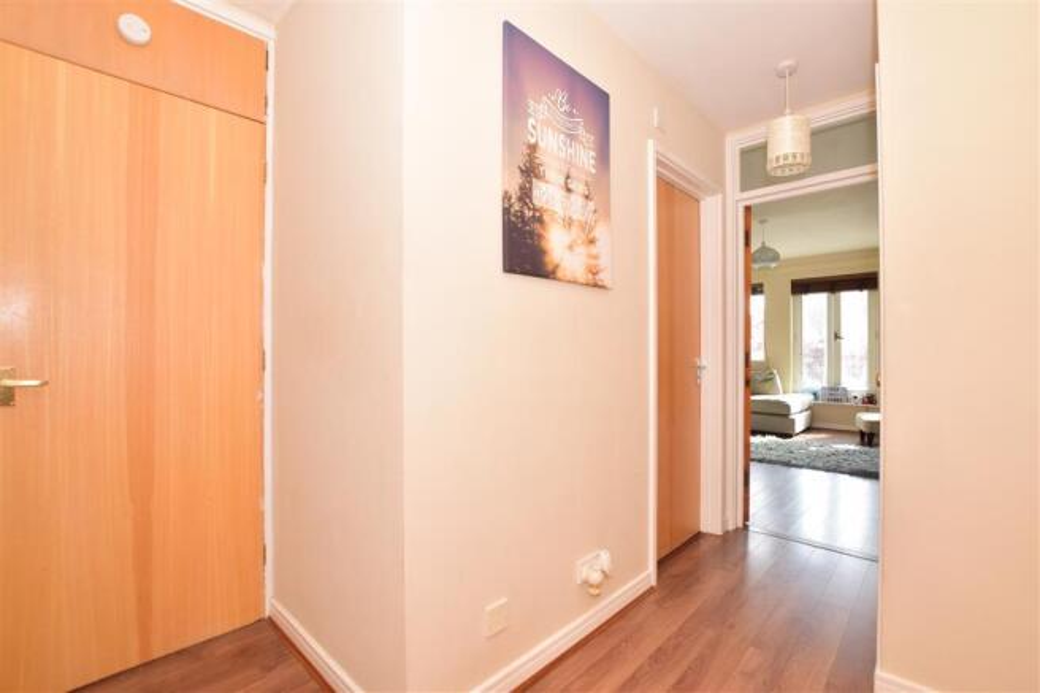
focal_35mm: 15
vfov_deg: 77.3
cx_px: 520
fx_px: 433
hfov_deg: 100.4
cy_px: 346
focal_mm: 10
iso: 400
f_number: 7.1
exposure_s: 1/50
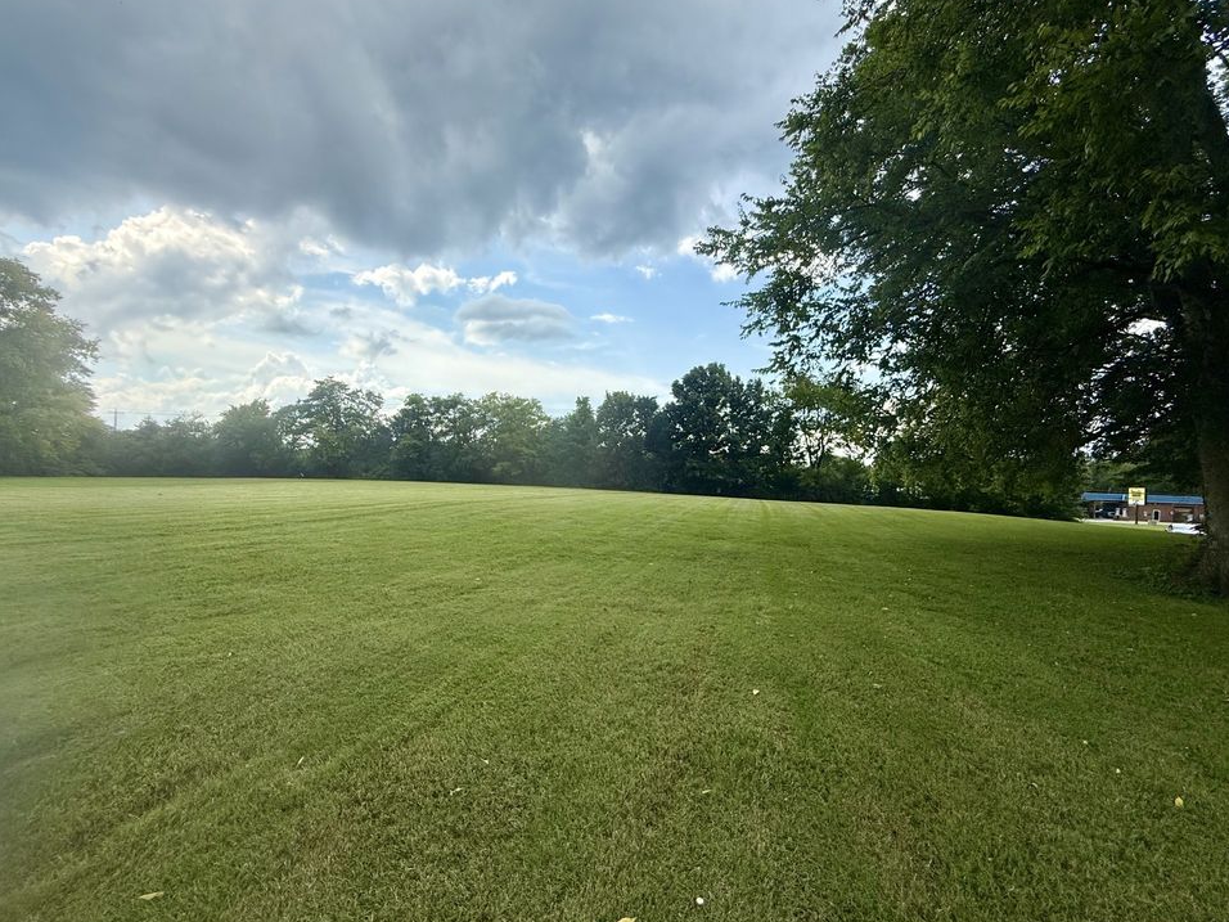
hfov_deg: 98.2
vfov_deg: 81.7
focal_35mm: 15
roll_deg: -1.3
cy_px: 481
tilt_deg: -0.5
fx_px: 533
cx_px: 616
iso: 50
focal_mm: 2.22
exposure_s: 1/1145
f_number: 2.2
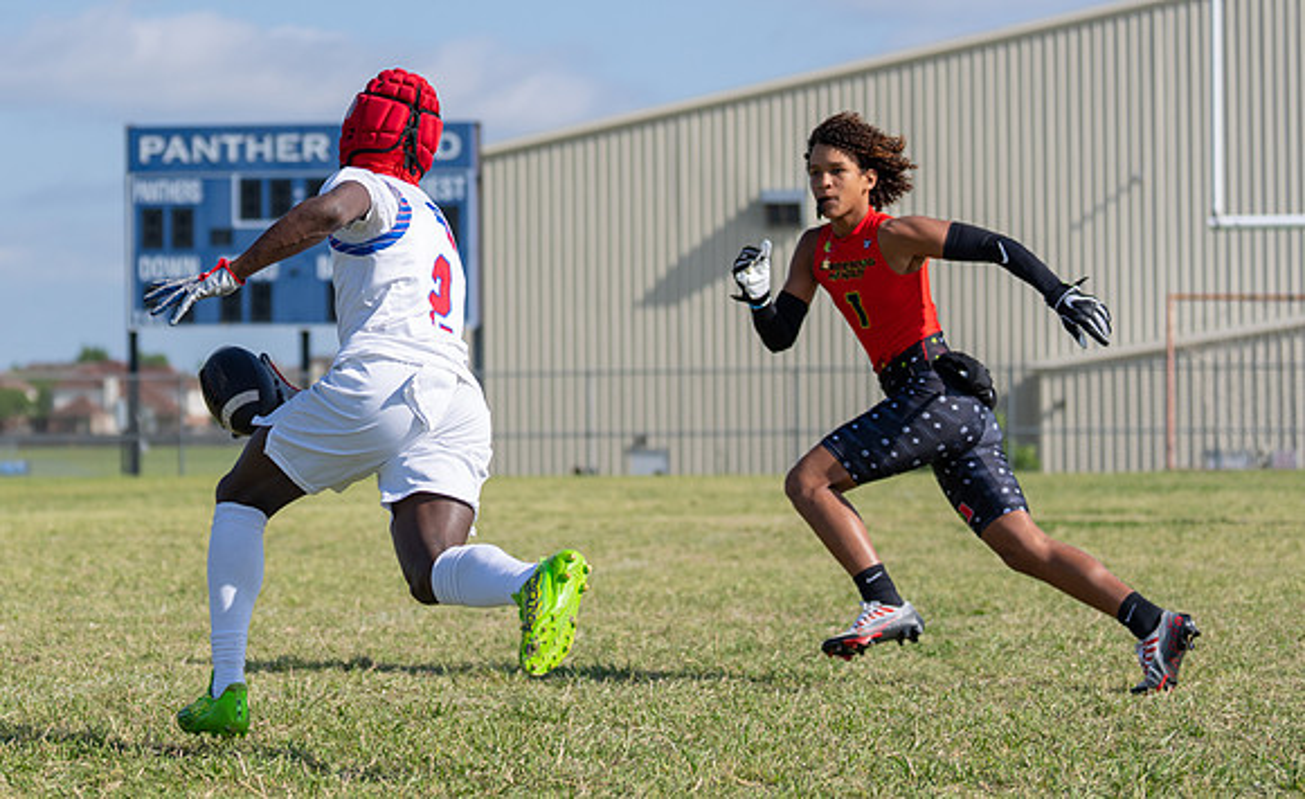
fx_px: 4248
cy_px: 307
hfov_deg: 17.3
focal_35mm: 120
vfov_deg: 10.7
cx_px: 298
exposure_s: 1/2500
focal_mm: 70
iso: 100
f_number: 2.8
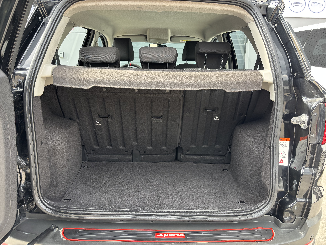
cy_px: 122
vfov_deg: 53.1
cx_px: 163
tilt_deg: -7.5
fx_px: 245
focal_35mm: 26
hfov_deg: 67.3
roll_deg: -0.9
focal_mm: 5.96
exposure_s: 1/121
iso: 100
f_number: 1.6
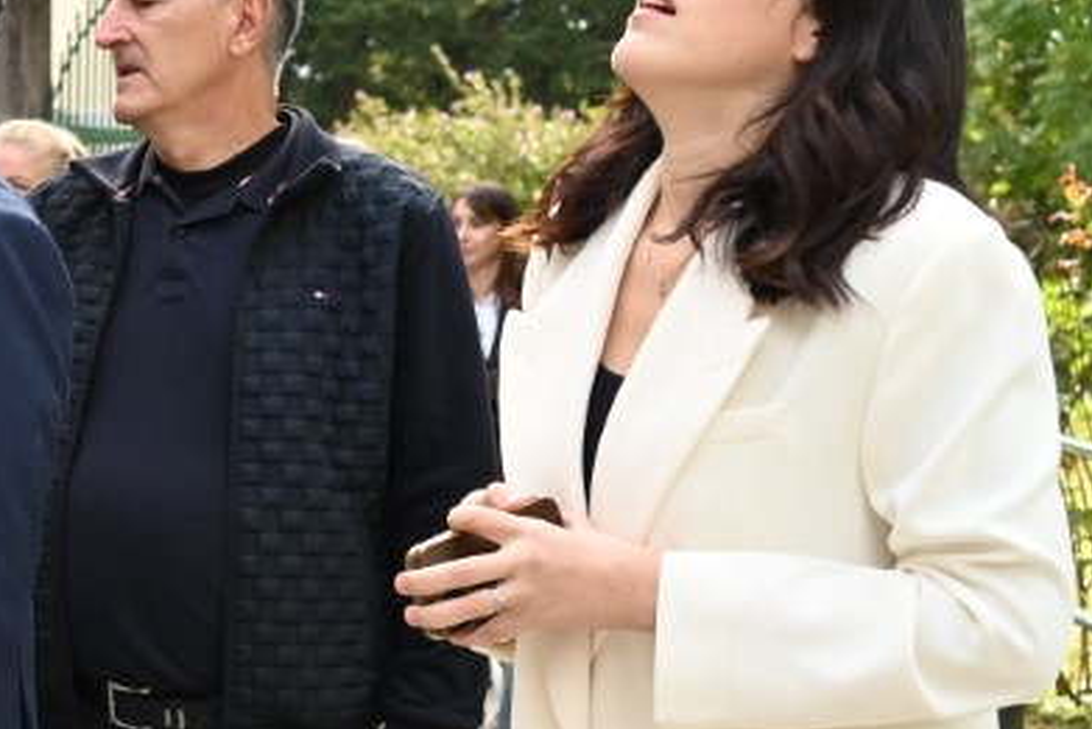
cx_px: -377
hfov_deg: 18.3
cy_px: 623
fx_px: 3125
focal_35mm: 103
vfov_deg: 13.2
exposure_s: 1/640
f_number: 4.5
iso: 1000
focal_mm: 35
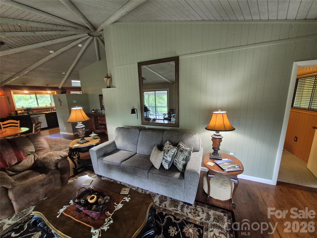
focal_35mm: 13
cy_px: 119
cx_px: 158
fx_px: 119
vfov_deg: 89.9
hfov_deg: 106.2
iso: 500
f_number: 2.2
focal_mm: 1.74
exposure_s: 1/60
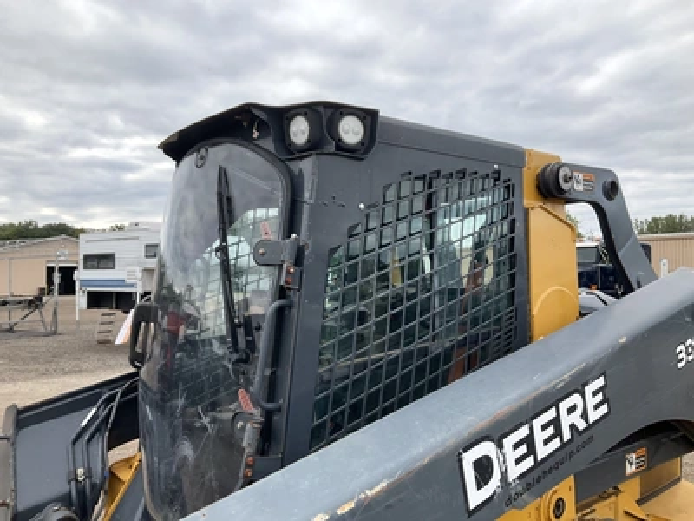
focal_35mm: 29
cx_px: 347
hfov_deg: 61.7
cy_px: 260
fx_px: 581
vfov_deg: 48.2
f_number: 1.8
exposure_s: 1/642
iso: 25
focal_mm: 3
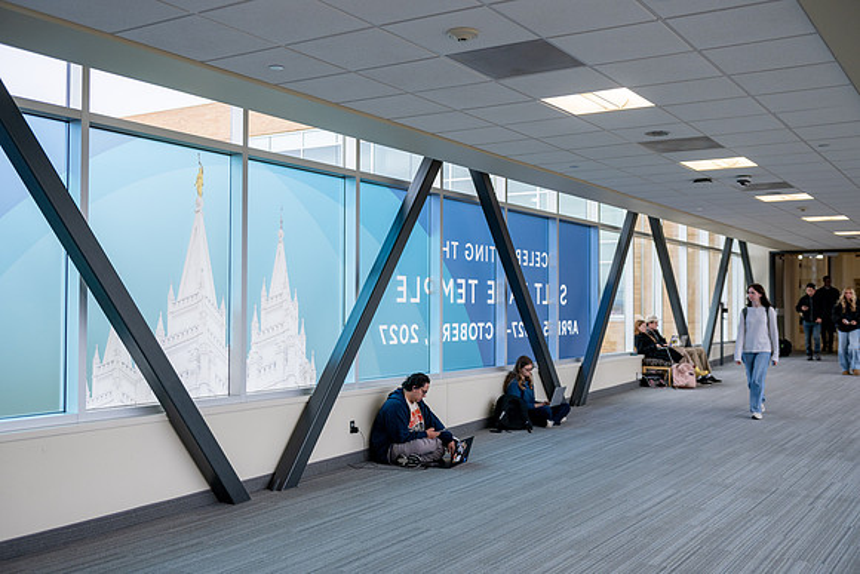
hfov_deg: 50.7
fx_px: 908
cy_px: 287
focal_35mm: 38
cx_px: 430
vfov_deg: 35.1
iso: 320
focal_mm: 38
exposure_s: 1/320
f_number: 3.5
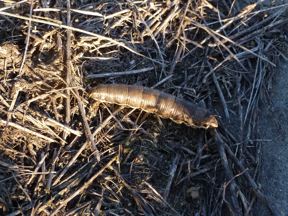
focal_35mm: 47
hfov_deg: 40.4
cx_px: 144
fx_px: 391
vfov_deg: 30.9
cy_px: 108
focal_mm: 8.4
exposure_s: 1/80
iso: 80
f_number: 3.8
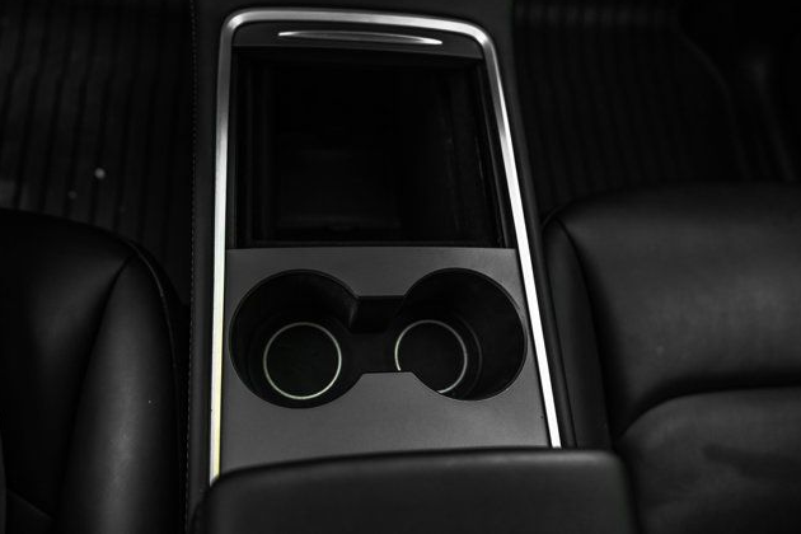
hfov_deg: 65.4
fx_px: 623
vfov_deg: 46.4
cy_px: 264
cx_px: 378
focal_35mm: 28
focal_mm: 24
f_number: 2.8
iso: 1000
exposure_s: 1/400
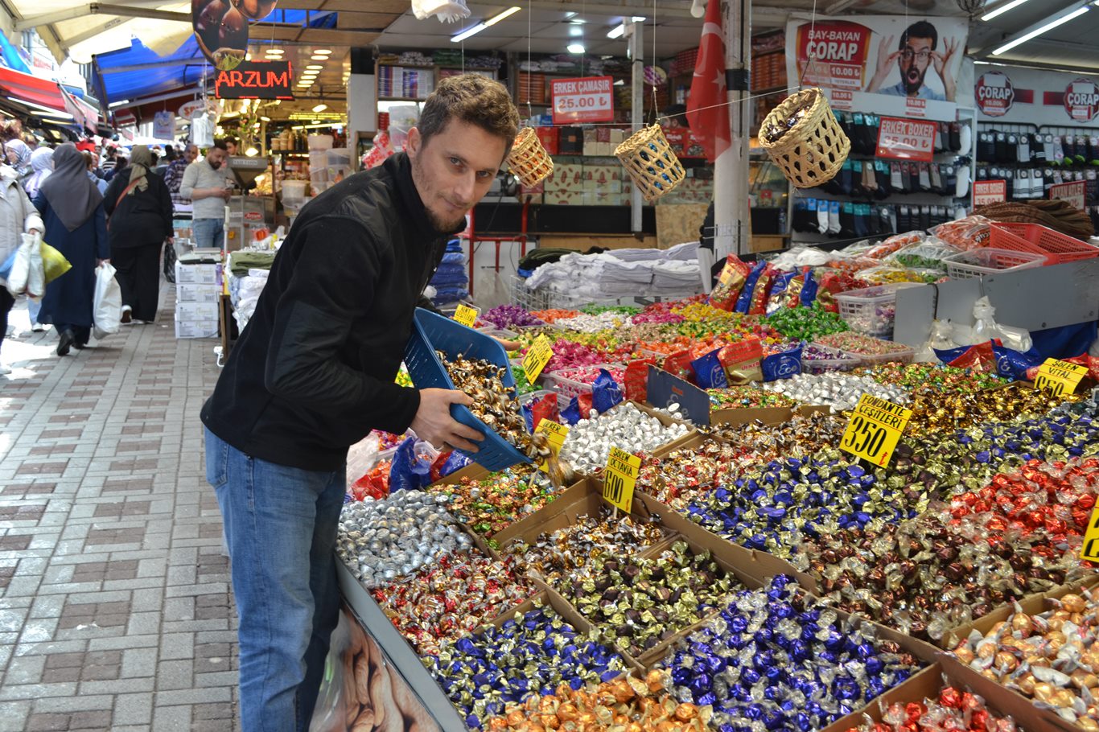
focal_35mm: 39
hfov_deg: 49.6
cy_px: 366
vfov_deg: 34.2
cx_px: 550
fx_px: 1190
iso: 200
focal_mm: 26
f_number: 5.6
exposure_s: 1/60
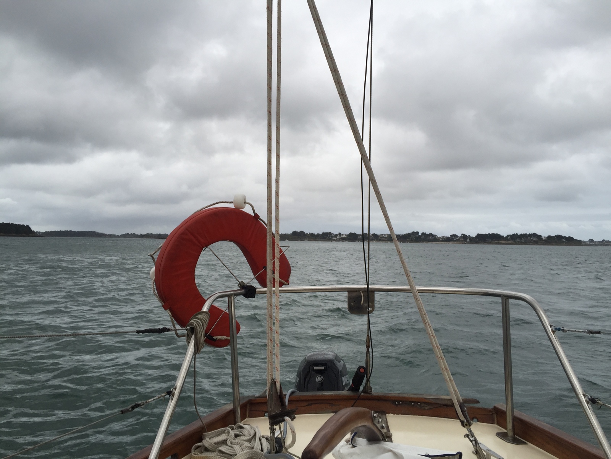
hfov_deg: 61.7
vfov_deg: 48.2
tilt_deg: +0.2
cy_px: 230
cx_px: 306
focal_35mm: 29
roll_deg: -1.3
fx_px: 512
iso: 32
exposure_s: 1/153
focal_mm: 4.15
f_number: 2.2
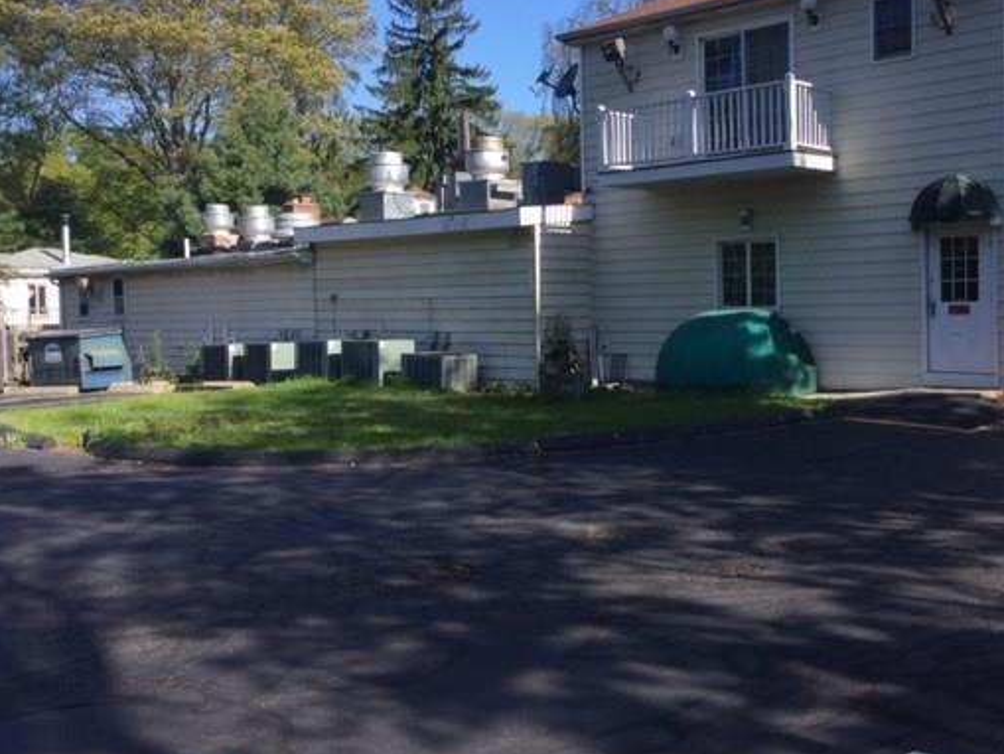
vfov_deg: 36.8
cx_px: 627
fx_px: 1131
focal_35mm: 39
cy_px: 330
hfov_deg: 47.4
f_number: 2.4
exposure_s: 1/608
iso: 25
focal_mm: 3.3
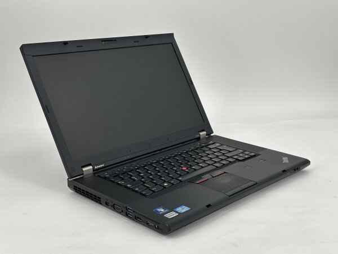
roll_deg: +1.3
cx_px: 169
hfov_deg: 39.7
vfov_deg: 30.3
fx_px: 469
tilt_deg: -14.0
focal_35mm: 48
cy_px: 127
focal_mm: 6.86
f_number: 1.78
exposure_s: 1/347
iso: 64
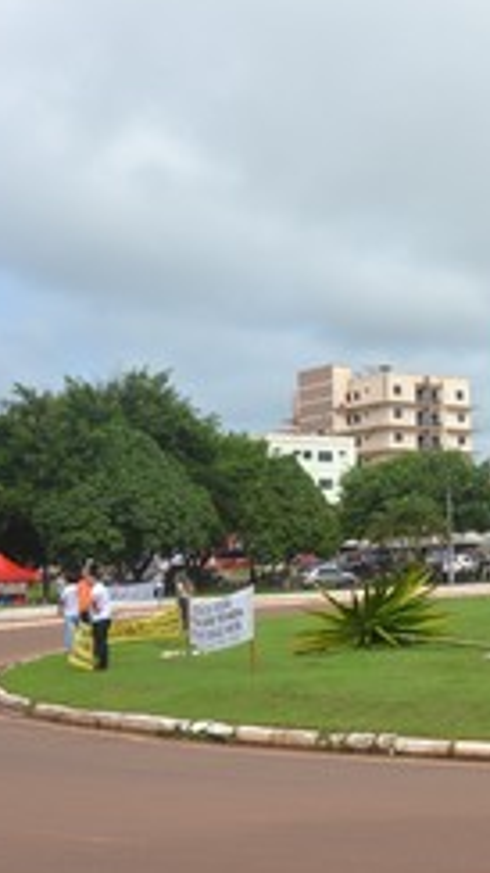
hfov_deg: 19.1
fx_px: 1342
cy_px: 397
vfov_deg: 36.0
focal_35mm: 58
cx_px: 640
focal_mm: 20
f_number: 9
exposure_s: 1/320
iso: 100
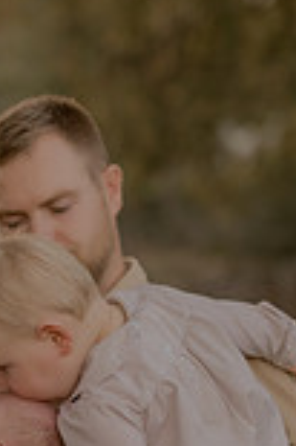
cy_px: 351
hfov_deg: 9.4
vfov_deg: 14.1
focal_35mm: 145
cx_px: 24
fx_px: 1792
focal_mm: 50
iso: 160
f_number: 1.8
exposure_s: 1/400
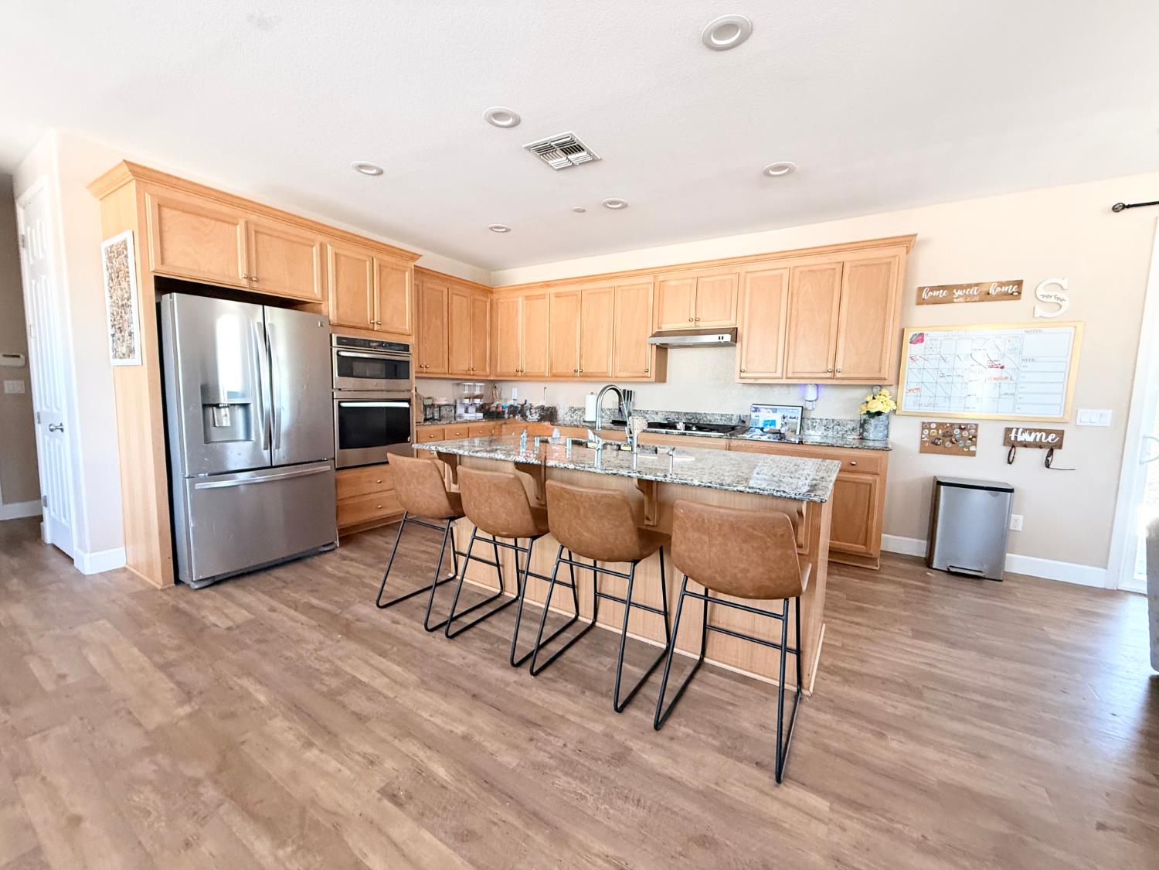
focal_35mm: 14
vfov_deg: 85.7
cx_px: 580
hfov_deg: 102.1
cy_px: 435
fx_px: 469
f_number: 2.2
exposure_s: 1/60
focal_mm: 2.22
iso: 400
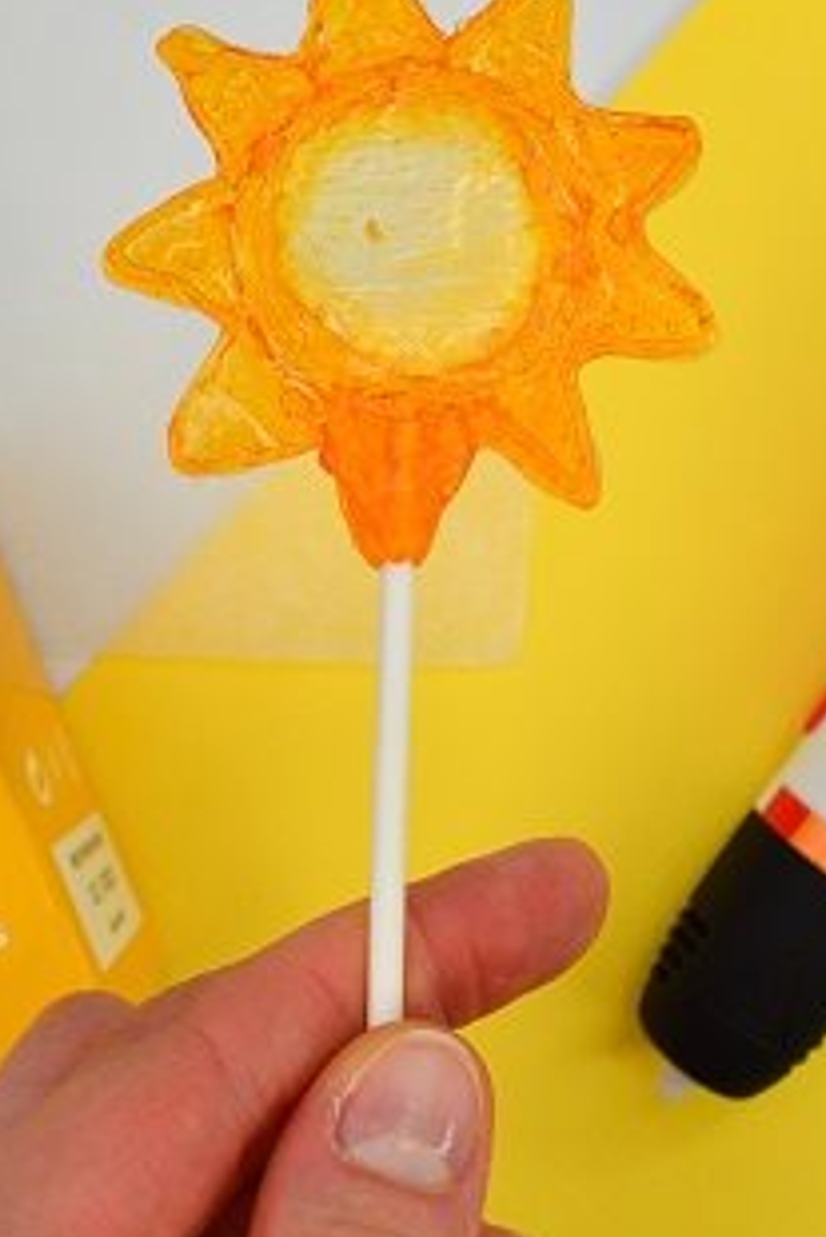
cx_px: 411
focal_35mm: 58
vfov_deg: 34.4
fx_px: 1994
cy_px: 523
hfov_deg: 23.4
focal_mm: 20
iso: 800
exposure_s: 1/320
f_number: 8
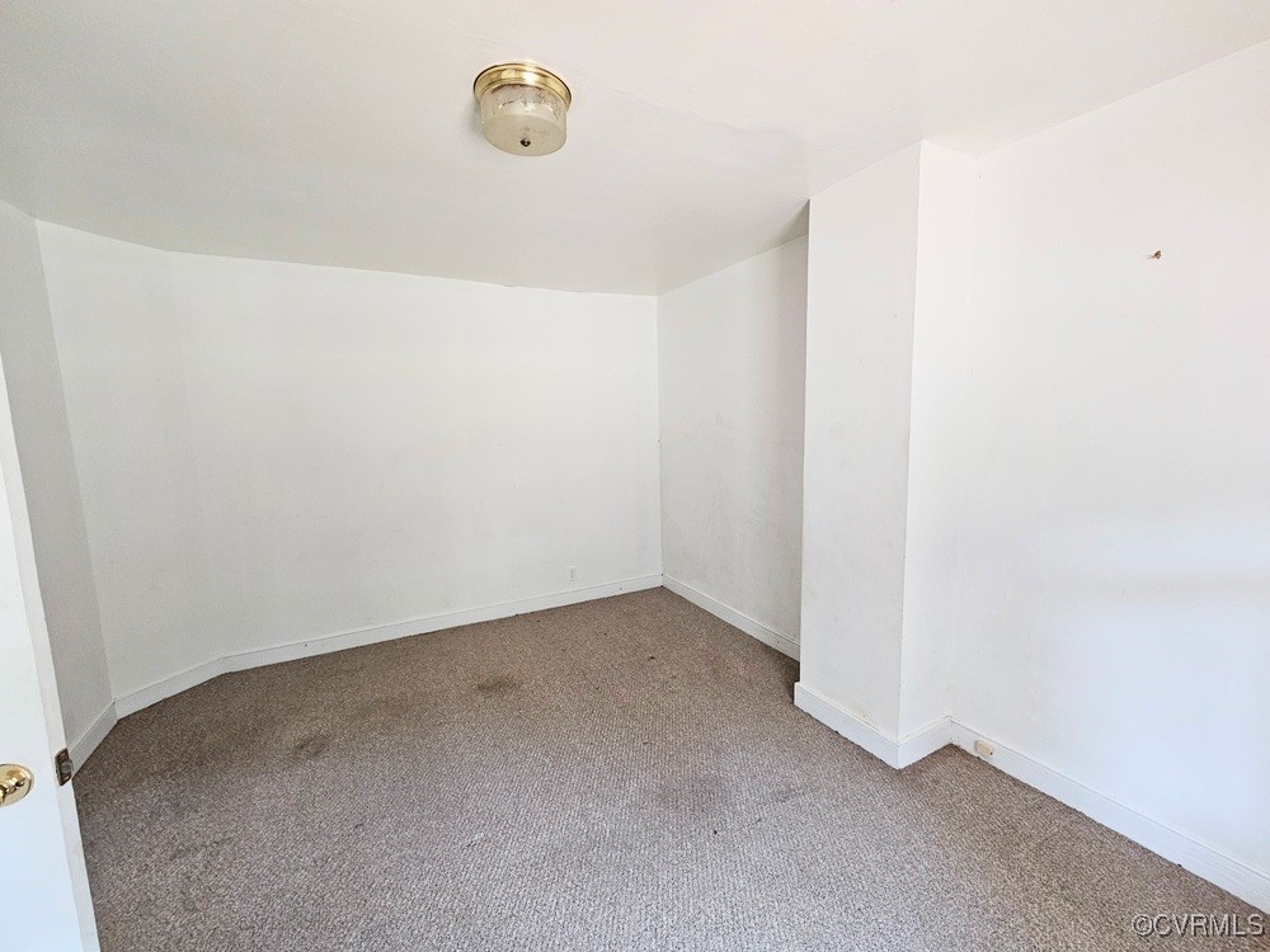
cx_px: 635
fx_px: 477
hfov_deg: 106.2
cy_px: 476
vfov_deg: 89.9
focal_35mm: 13
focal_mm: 2.2
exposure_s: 1/30
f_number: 2.2
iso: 320
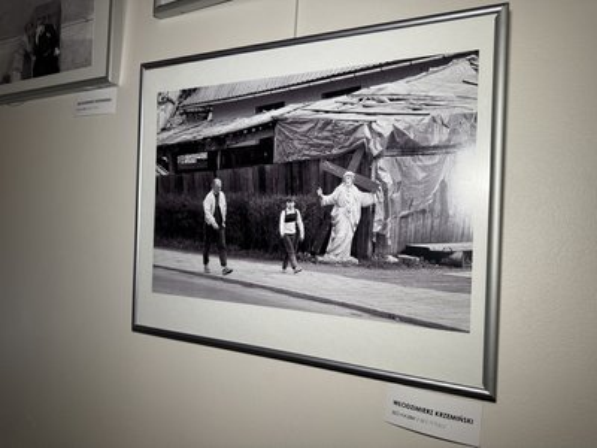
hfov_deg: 71.6
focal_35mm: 24
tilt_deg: +3.7
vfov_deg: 56.8
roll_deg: -2.6
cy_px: 224
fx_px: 414
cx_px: 298
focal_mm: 6.76
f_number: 1.78
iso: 200
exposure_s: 1/120
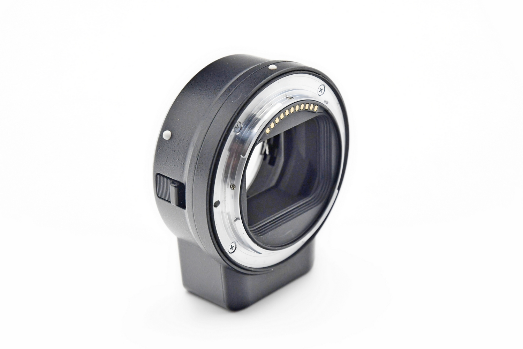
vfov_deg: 13.0
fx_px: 1525
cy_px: 174
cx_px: 262
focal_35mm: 105
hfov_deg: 19.5
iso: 1600
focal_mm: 70
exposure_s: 1/160
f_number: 8
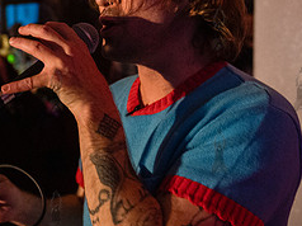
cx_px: 55
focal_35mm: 68
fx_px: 593
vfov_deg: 21.5
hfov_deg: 27.9
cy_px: 89
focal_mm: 29
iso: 10000
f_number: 2.8
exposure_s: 1/125
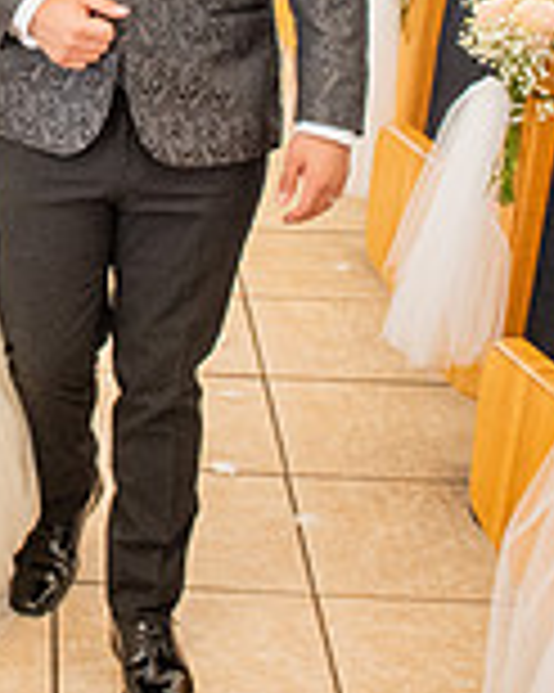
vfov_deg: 17.8
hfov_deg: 14.3
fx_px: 2093
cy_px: -175
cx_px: -212
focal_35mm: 102
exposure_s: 1/100
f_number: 5
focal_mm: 24
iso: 1250
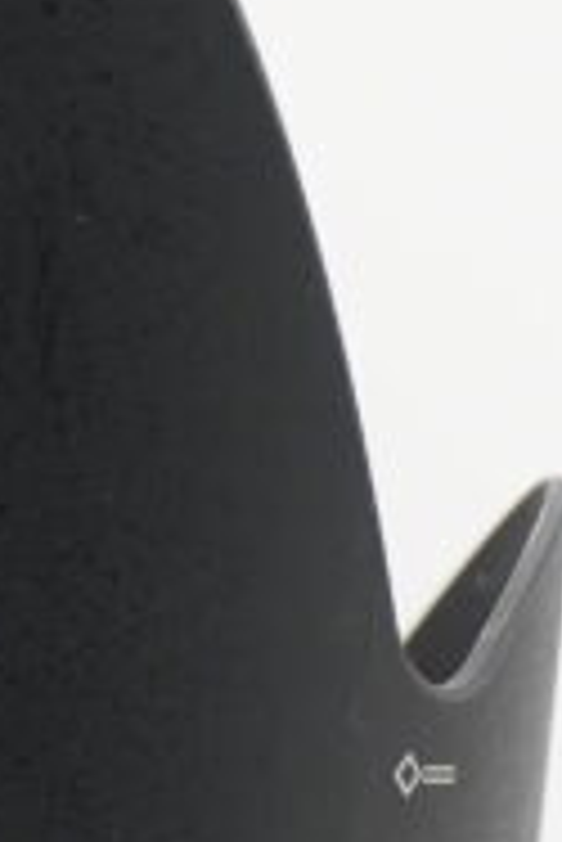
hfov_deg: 3.9
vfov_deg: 5.8
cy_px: 1477
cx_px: -187
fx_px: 8203
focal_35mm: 351
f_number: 6.3
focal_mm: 64
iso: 2000
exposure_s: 1/200
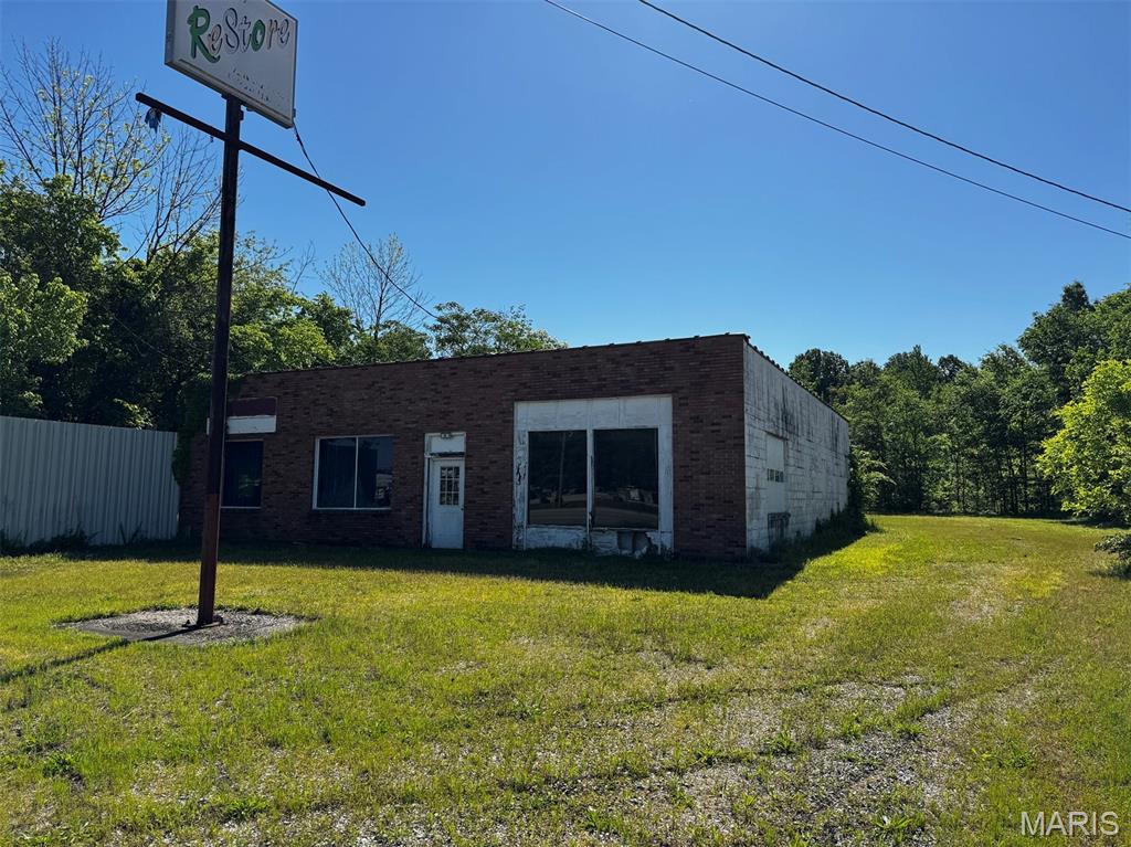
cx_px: 566
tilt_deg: +4.3
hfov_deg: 71.6
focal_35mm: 24
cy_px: 424
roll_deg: +0.6
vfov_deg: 56.8
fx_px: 784
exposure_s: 1/3597
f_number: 1.78
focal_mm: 6.76
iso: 80
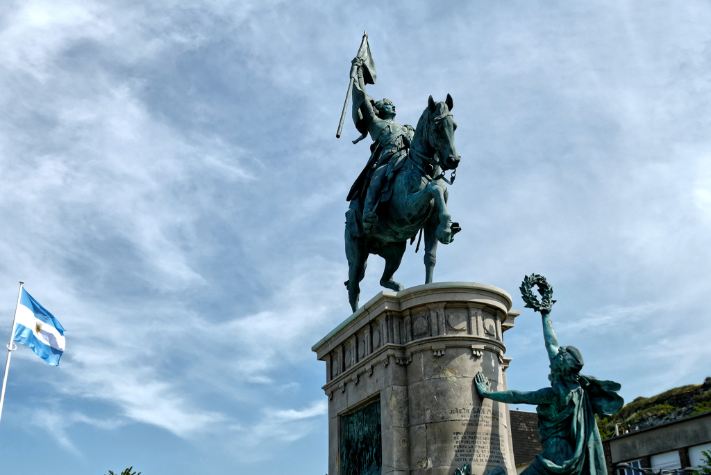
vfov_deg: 33.4
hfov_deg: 48.5
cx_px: 356
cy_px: 238
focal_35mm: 40
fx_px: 790
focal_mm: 14.5
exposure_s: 1/1600
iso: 125
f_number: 4.5
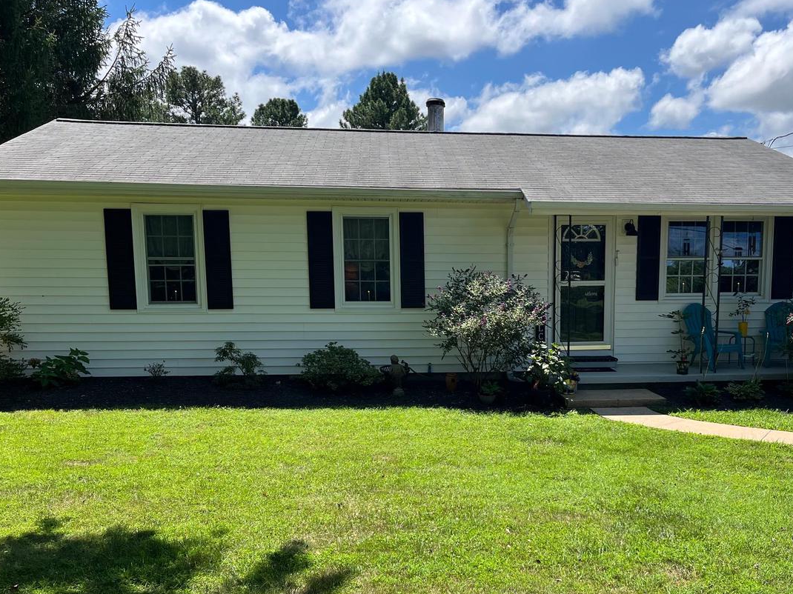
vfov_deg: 40.4
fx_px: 802
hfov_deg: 52.1
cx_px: 493
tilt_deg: -7.5
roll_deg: +0.4
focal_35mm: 35
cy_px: 370
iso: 50
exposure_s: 1/1992
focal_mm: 5.1
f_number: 1.6
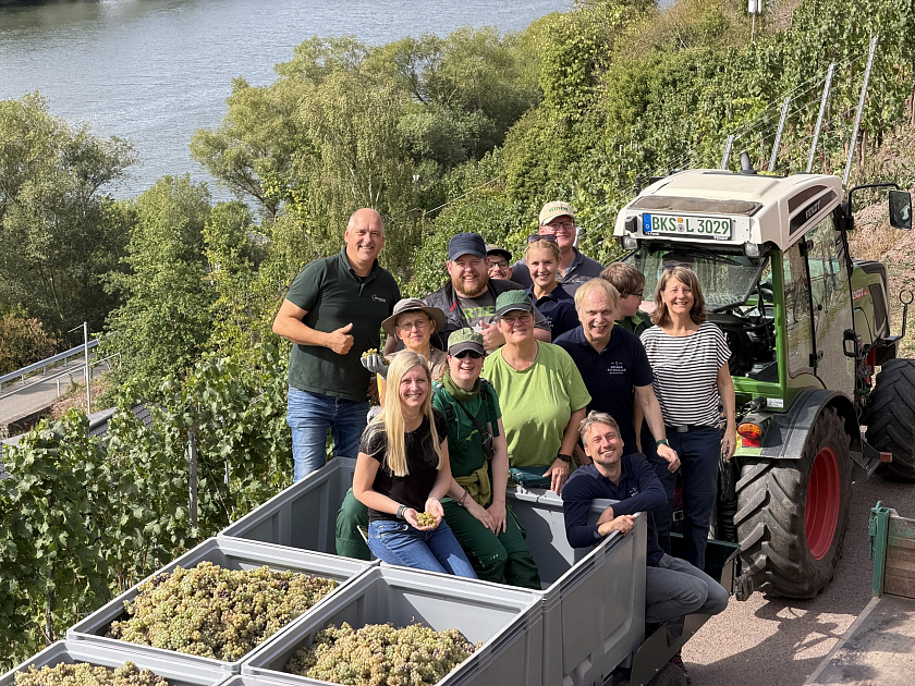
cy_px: 343
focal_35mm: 100
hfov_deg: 19.6
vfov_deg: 14.8
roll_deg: +1.5
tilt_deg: -12.6
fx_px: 2643
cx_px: 458
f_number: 2.8
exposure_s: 1/559
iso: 50
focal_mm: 16.89
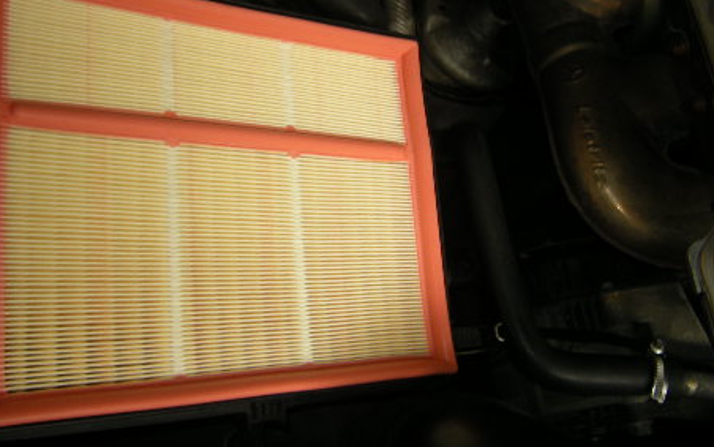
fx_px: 818
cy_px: 150
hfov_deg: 47.1
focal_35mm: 42
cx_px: 332
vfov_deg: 30.4
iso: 64
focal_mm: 4.7
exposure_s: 1/67.5
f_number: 2.8
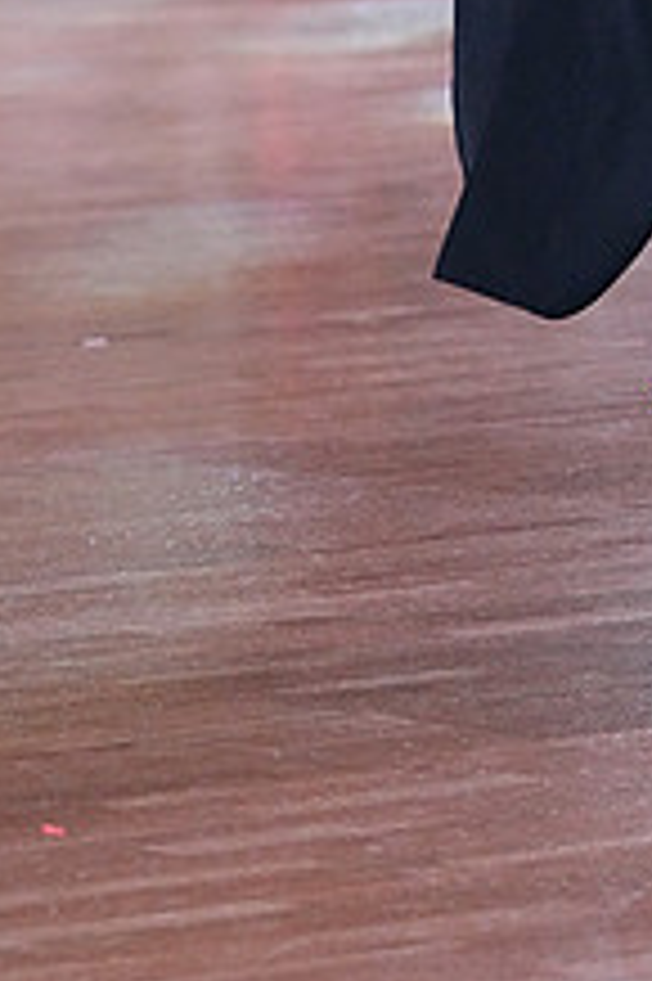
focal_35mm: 367
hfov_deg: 3.7
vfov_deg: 5.6
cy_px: -225
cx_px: 821
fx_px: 9985
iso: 10000
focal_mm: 138
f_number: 5
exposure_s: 1/400
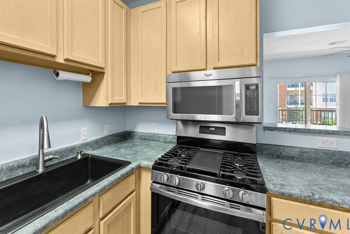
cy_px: 101
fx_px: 162
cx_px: 163
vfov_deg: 71.1
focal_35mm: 17
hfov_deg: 94.2
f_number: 9
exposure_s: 1/6
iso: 1250
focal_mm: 14.6
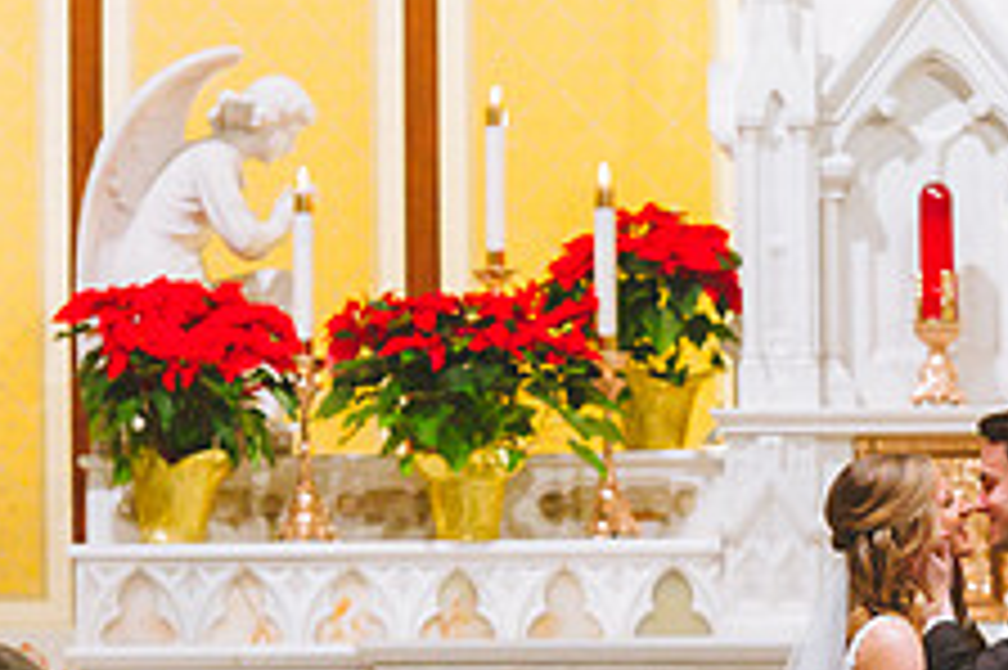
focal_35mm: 376
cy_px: 850
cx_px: 932
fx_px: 10520
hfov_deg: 5.5
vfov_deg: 3.6
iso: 2500
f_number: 3.2
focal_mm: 145
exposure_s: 1/320
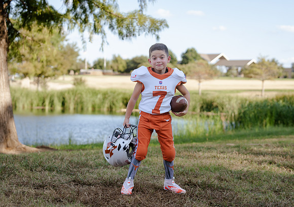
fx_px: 624
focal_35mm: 75
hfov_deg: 26.5
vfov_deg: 18.9
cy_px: 107
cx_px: 146
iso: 125
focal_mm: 70
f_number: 3.5
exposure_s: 1/320
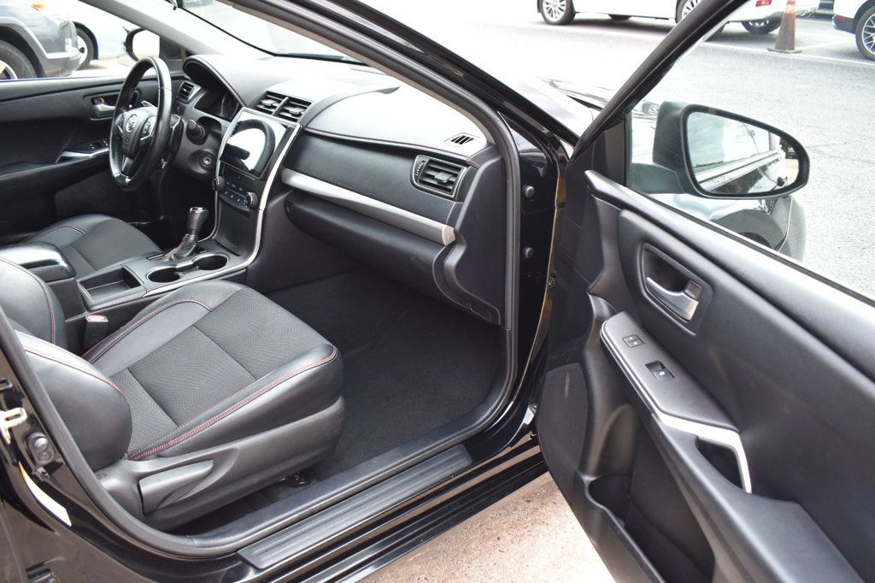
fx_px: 729
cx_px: 438
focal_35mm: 30
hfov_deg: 61.9
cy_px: 292
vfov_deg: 43.6
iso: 400
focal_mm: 20
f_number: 5.6
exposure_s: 1/125
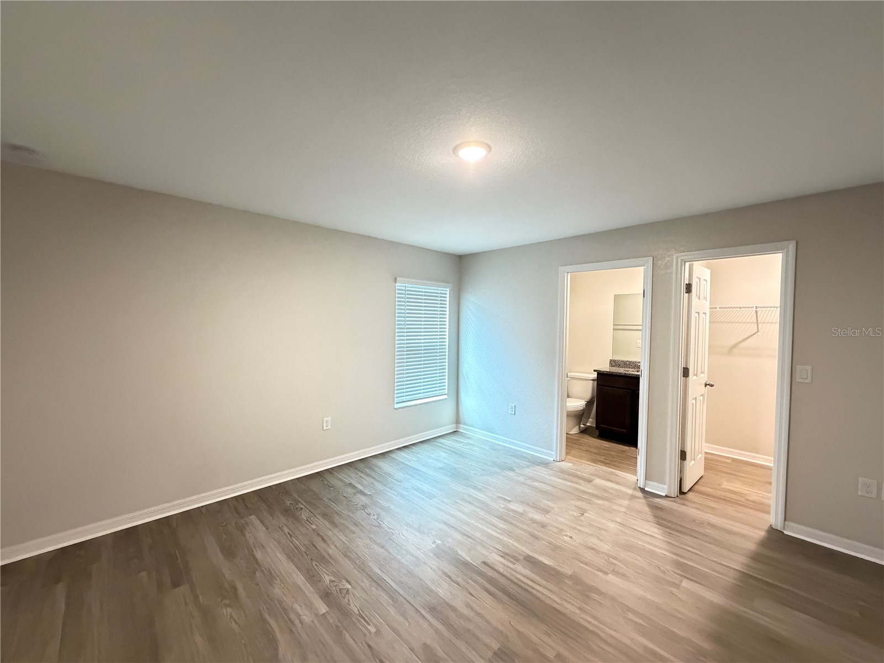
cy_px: 332
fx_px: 358
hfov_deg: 102.1
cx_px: 442
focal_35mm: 14
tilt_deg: -1.1
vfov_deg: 85.7
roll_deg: +0.3
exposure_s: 1/40
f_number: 2.2
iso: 1000
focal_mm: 2.22
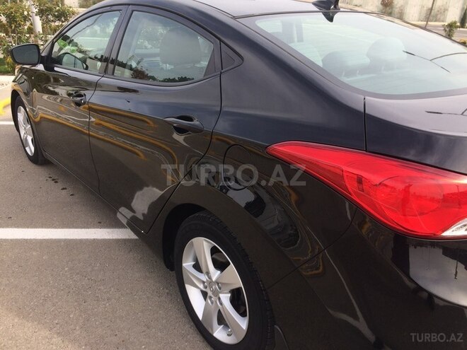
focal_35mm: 29
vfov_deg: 48.2
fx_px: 391
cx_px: 234
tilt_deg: -23.5
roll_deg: -1.3
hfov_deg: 61.7
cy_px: 175
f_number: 2.2
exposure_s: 1/612
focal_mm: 4.15
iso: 32
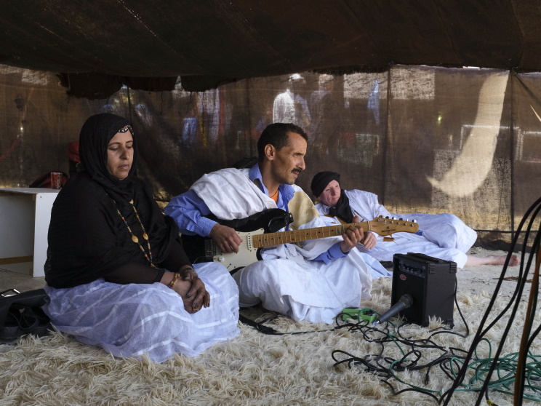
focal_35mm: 42
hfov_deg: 44.8
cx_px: 270
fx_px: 656
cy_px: 203
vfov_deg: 34.3
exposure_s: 1/125
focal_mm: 53.6
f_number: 14
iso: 2000
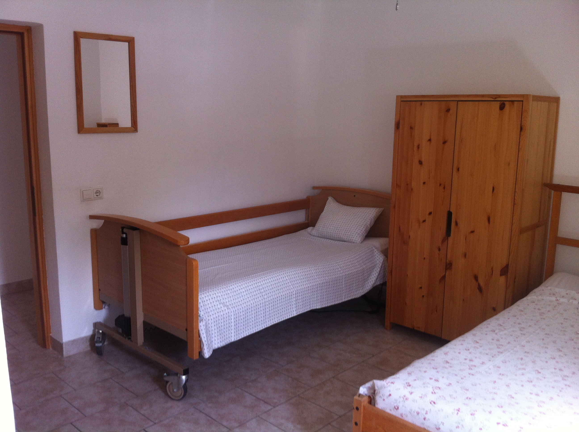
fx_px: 585
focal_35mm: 35
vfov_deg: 40.6
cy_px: 216
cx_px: 290
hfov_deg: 52.7
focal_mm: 3.85
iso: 80
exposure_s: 1/20
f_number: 2.8
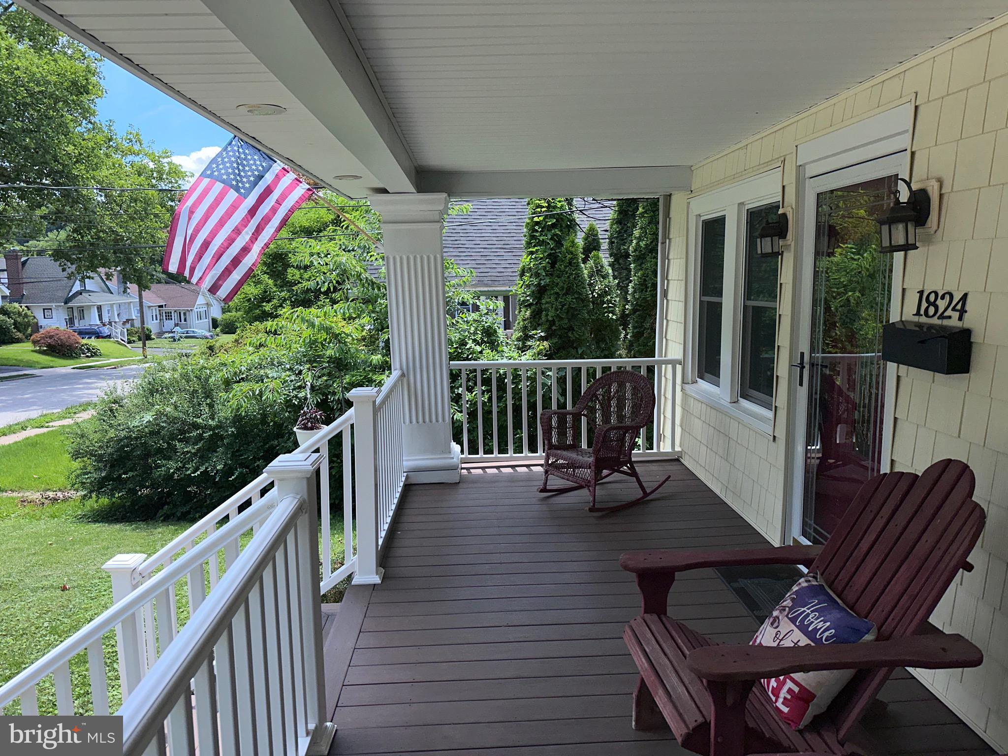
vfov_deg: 56.8
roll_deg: +0.6
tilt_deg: -9.1
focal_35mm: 24
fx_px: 699
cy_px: 378
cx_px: 504
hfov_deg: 71.6
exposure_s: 1/4184
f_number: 1.78
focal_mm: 6.86
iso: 50
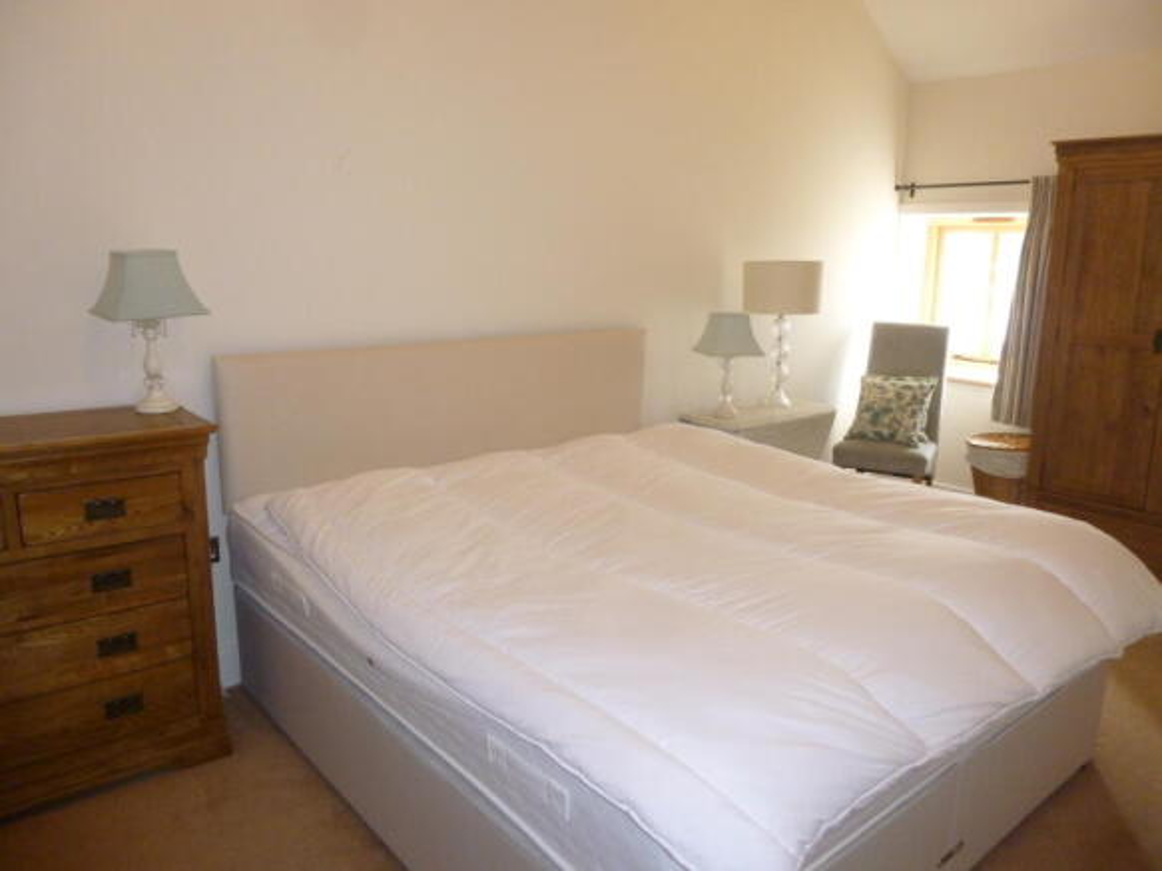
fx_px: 839
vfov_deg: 54.9
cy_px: 436
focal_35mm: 25
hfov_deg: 69.4
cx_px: 581
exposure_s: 1/60
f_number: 3.1
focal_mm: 4.5
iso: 250
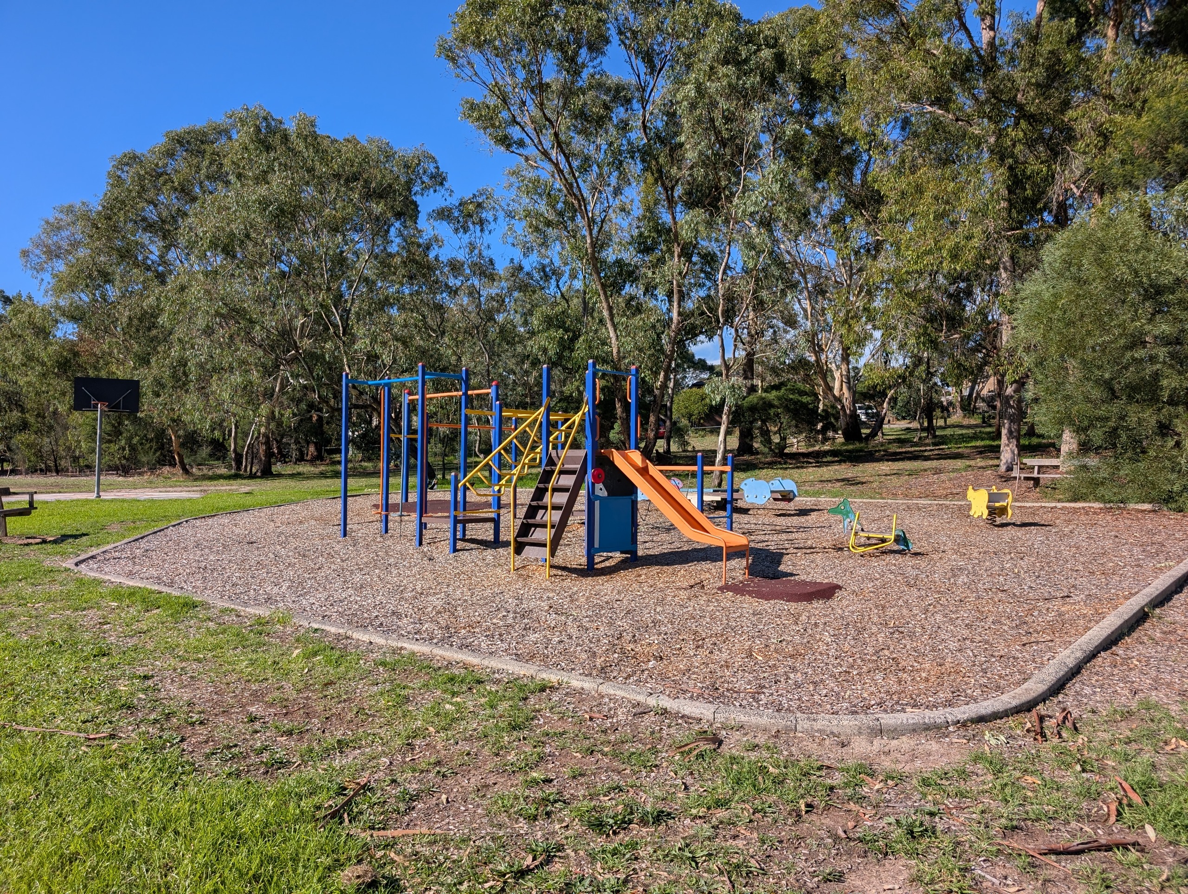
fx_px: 825
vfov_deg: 56.9
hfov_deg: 71.5
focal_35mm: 24
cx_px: 594
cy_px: 447
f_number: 1.68
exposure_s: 1/1143
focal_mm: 6.9
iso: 19
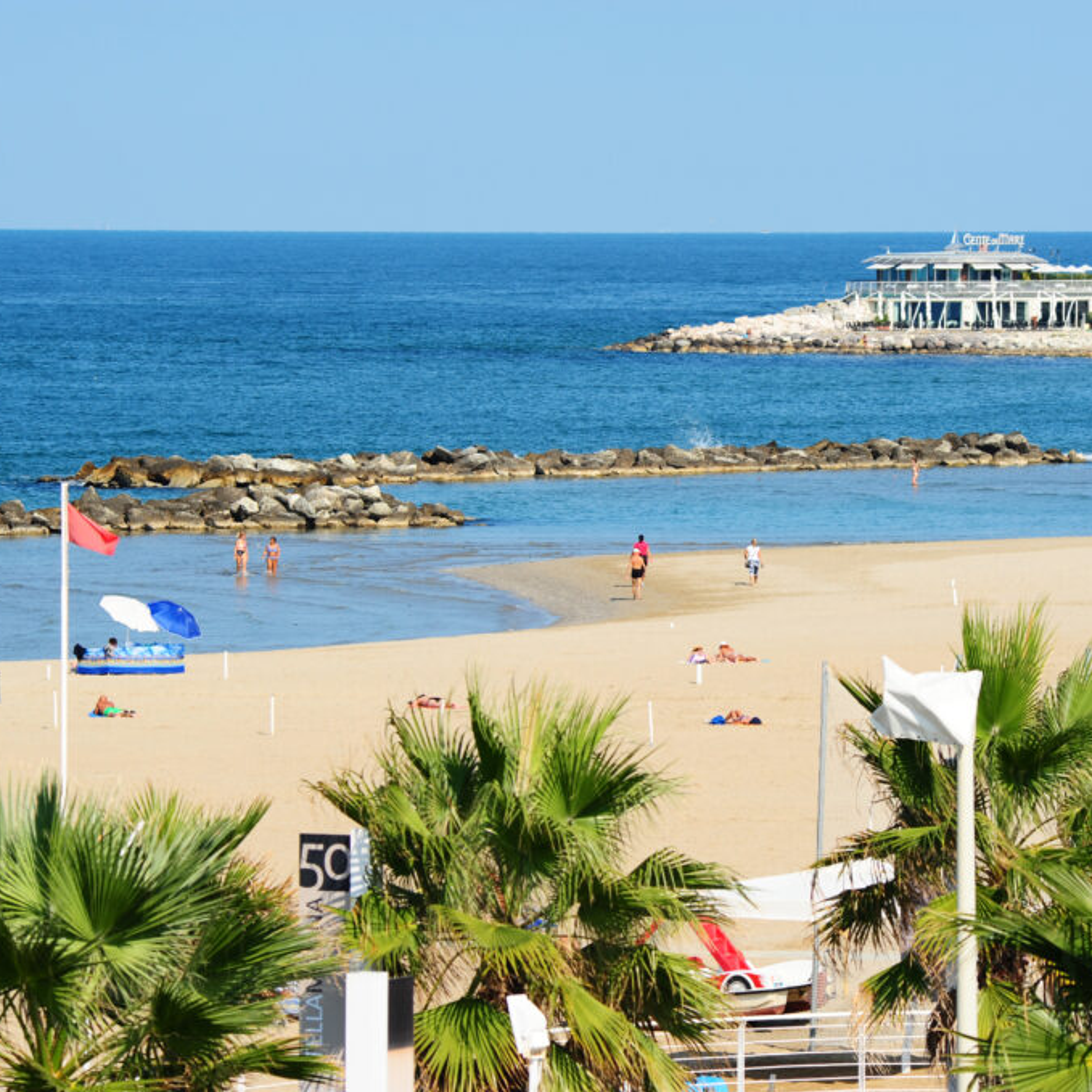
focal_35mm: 269
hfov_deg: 6.5
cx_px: 632
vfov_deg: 6.5
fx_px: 9601
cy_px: 546
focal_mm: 210
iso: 200
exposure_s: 1/500
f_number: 9
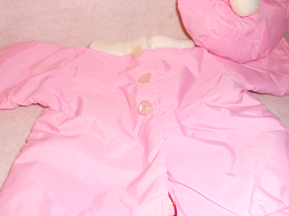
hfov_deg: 52.6
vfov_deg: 40.7
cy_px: 113
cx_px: 147
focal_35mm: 35
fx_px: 292
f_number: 3.5
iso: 80
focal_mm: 5.8
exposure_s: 1/25
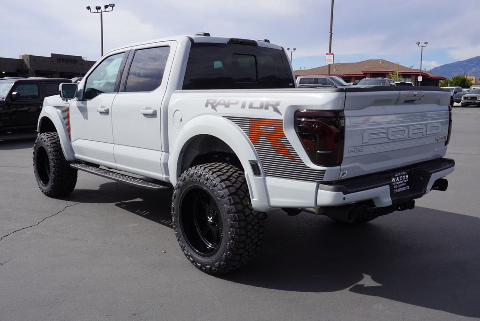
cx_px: 240
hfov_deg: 55.1
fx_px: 460
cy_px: 160
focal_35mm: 34
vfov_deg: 38.4
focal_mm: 23
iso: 100
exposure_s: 1/160
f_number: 10
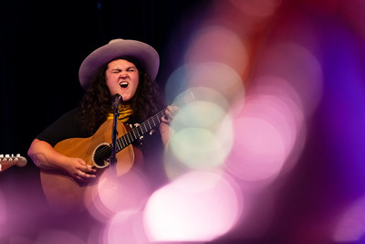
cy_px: 115
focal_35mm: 186
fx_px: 1882
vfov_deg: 7.4
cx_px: 171
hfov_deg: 11.1
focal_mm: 175
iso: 5000
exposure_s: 1/125
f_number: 2.8
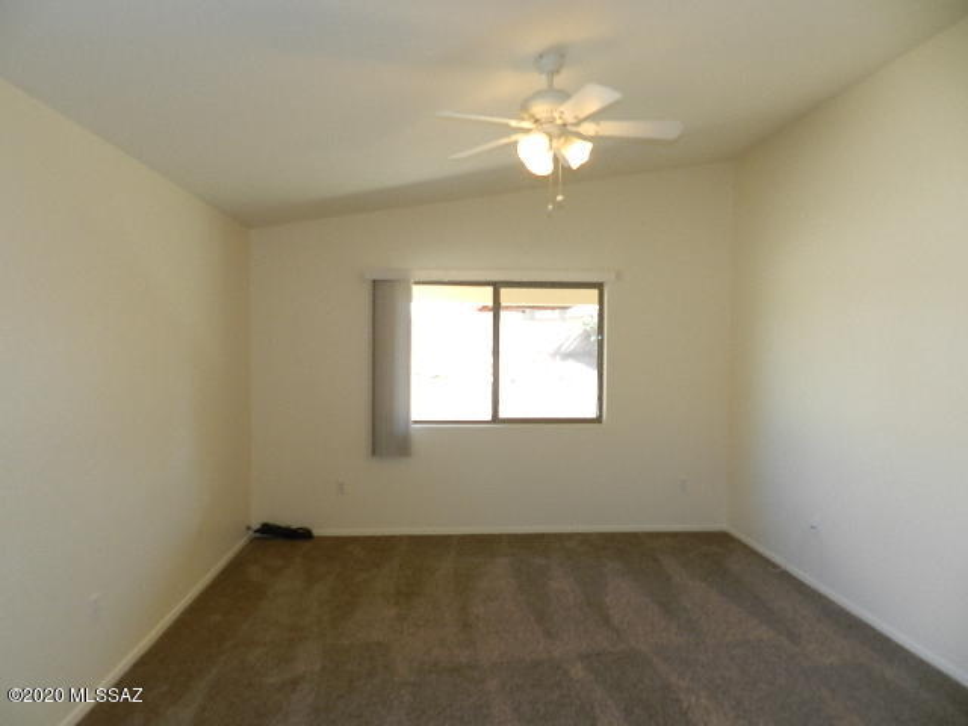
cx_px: 484
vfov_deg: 58.9
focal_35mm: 23
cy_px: 363
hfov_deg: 73.9
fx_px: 643
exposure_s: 1/50
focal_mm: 4
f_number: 3.4
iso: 160
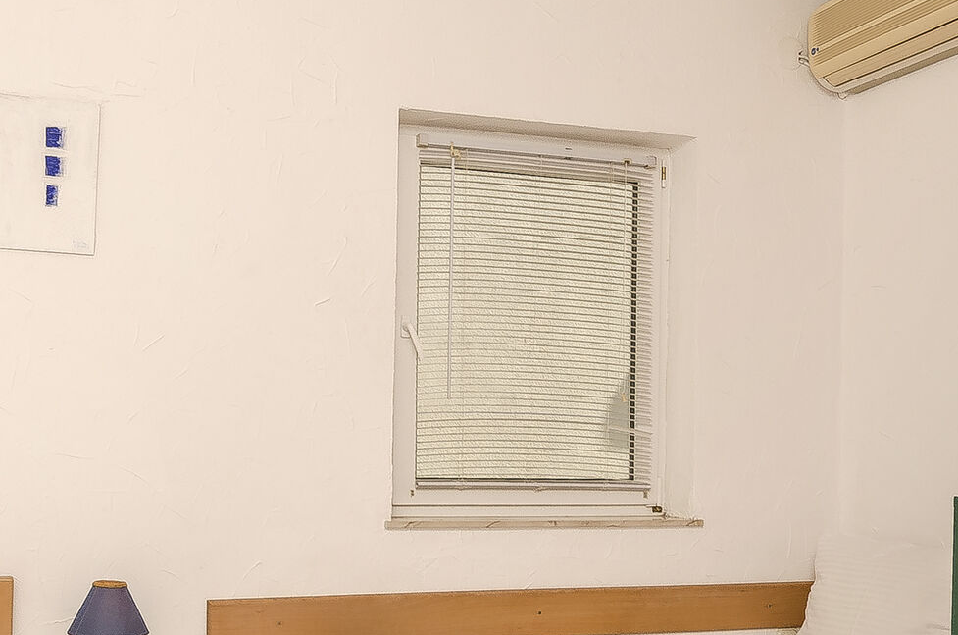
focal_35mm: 43
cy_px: 409
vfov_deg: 30.9
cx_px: 298
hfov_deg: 44.7
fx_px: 1142
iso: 125
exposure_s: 1/200
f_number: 8
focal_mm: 10
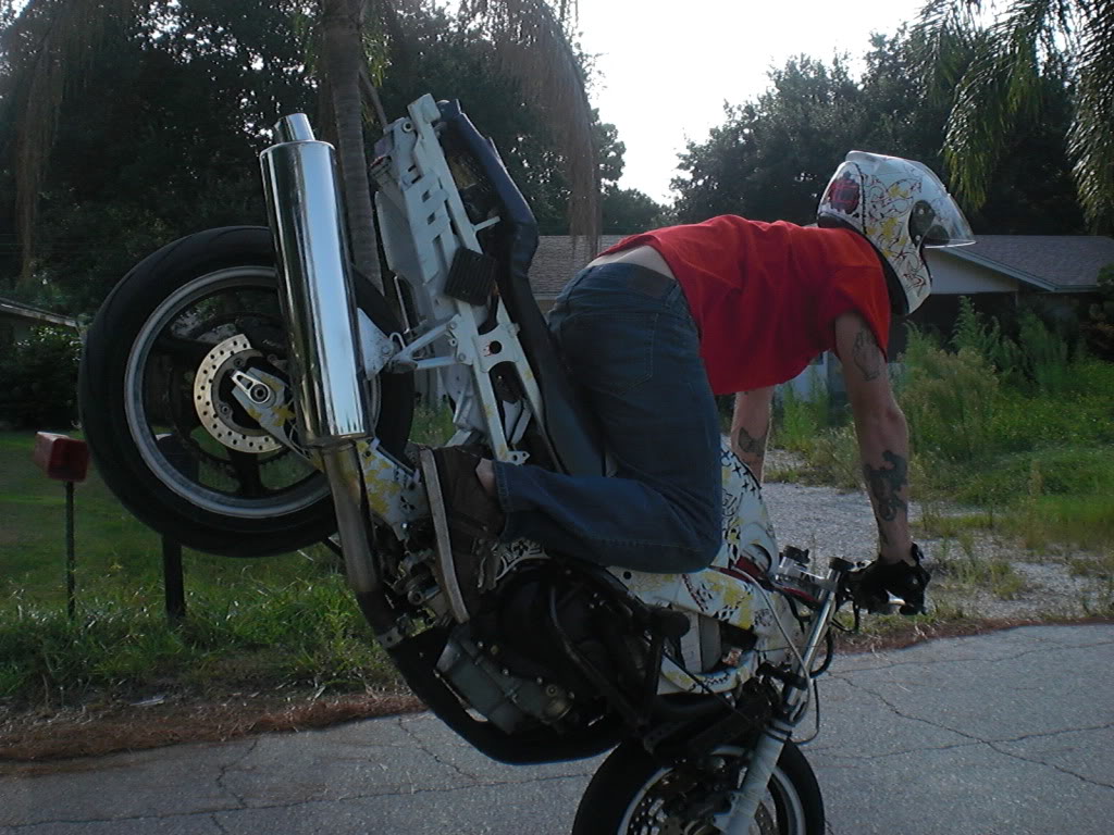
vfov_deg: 37.7
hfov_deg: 49.0
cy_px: 418
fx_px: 1223
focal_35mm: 38
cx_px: 557
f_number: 5.6
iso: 200
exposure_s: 1/500
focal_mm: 6.3
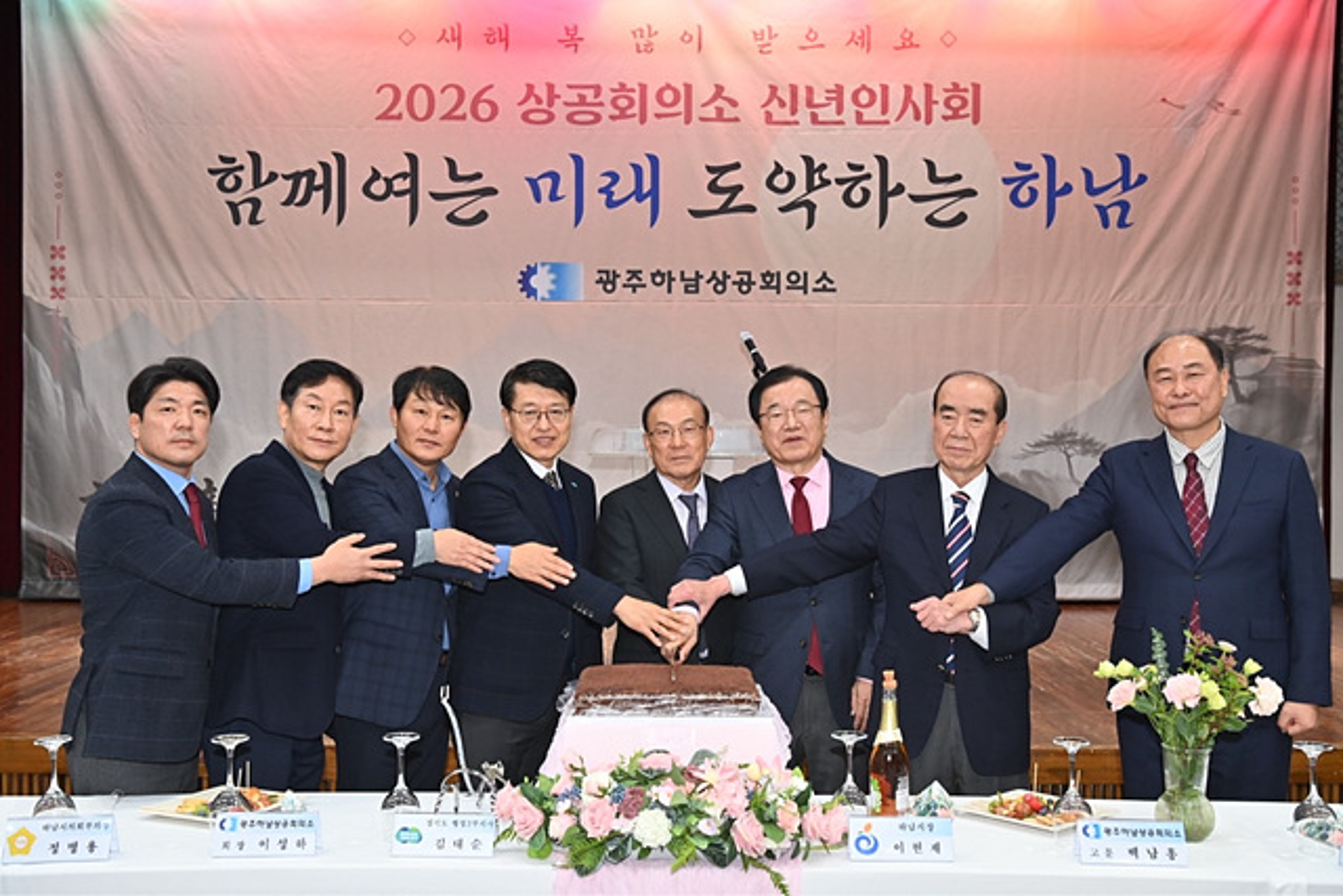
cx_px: 672
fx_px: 1567
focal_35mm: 42
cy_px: 448
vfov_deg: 31.9
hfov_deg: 46.4
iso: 800
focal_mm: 42
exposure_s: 1/60
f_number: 5
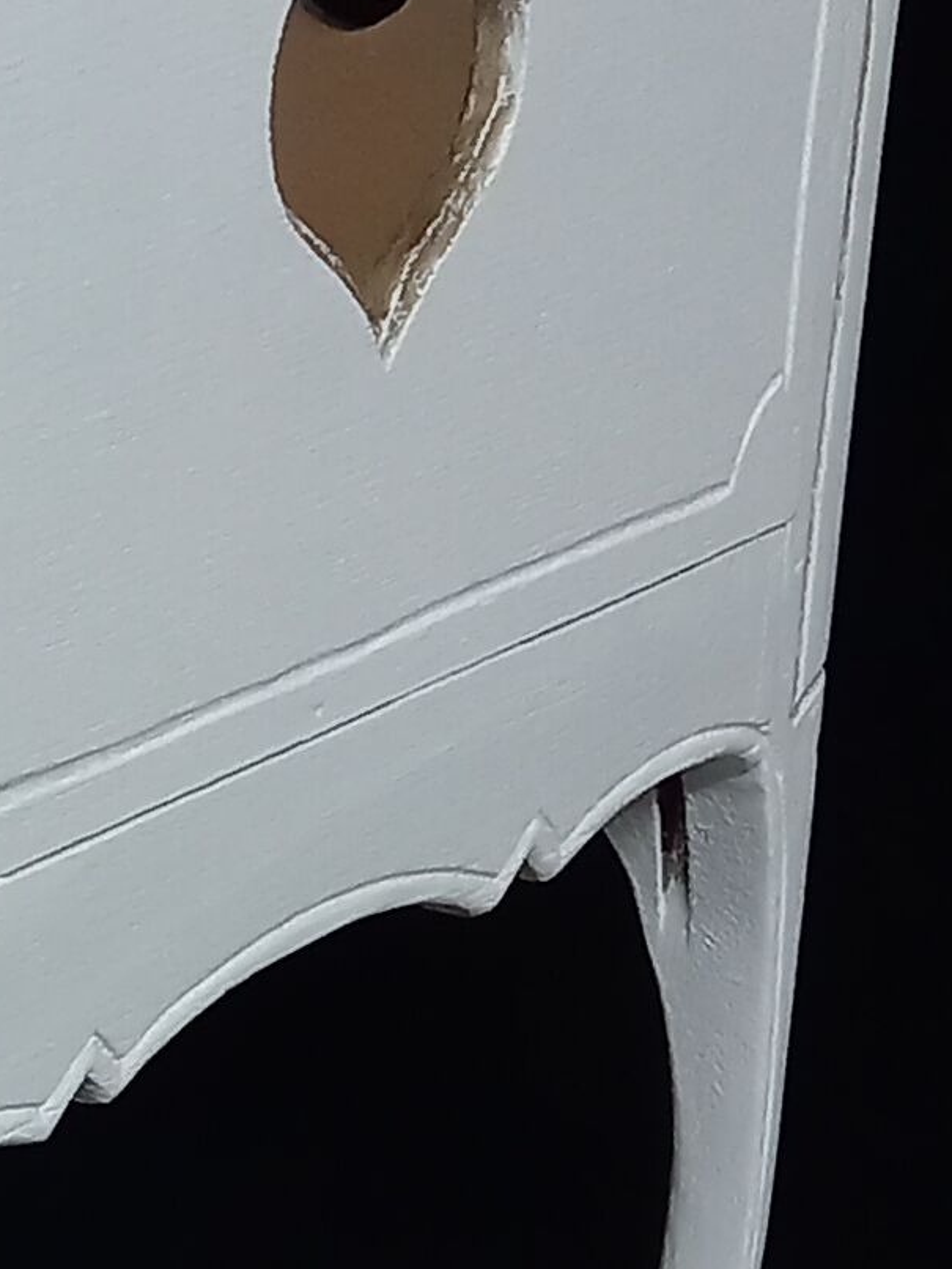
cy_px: 957
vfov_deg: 15.8
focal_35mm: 124
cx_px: -327
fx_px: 4545
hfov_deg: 11.6
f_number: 2
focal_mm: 4.6
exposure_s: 1/50
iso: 400
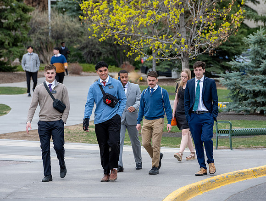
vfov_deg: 6.0
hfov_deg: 8.0
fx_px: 1902
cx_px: 136
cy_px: 86
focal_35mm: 247
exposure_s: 1/400
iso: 160
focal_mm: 200
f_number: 6.3
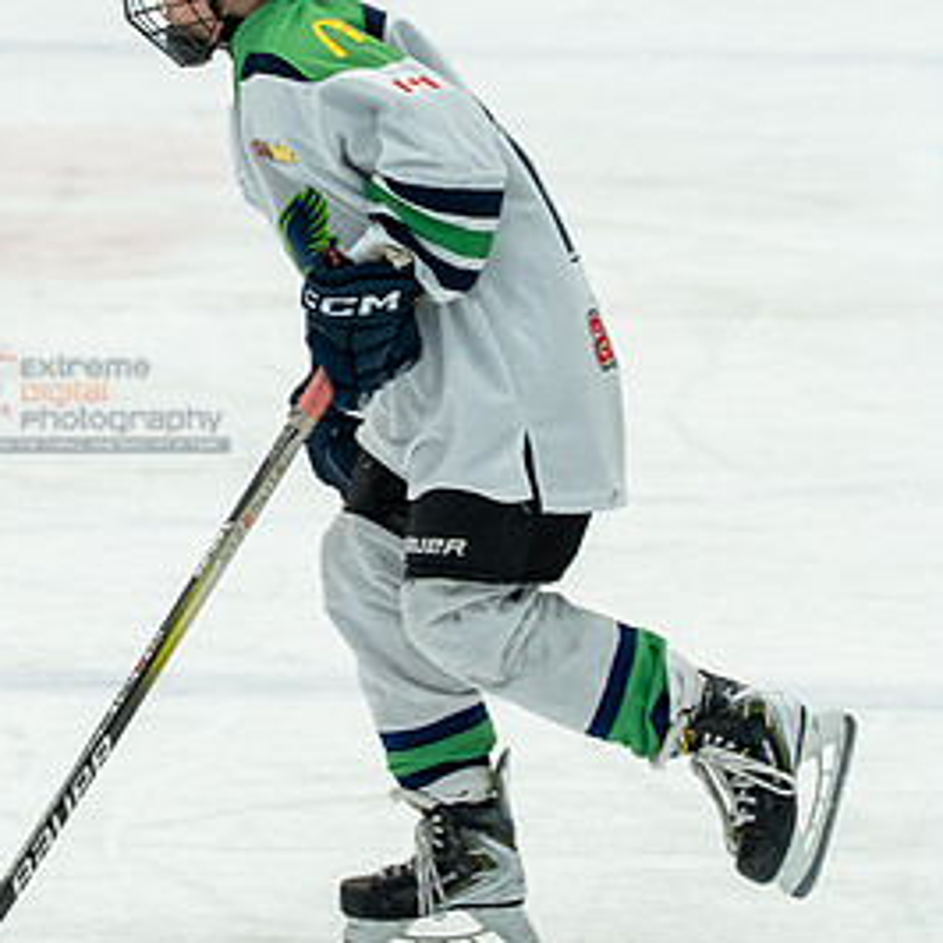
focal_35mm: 570
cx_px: 295
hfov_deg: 3.1
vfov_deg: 3.1
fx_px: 17568
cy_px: 410
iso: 1600
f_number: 3.5
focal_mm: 150
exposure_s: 1/800
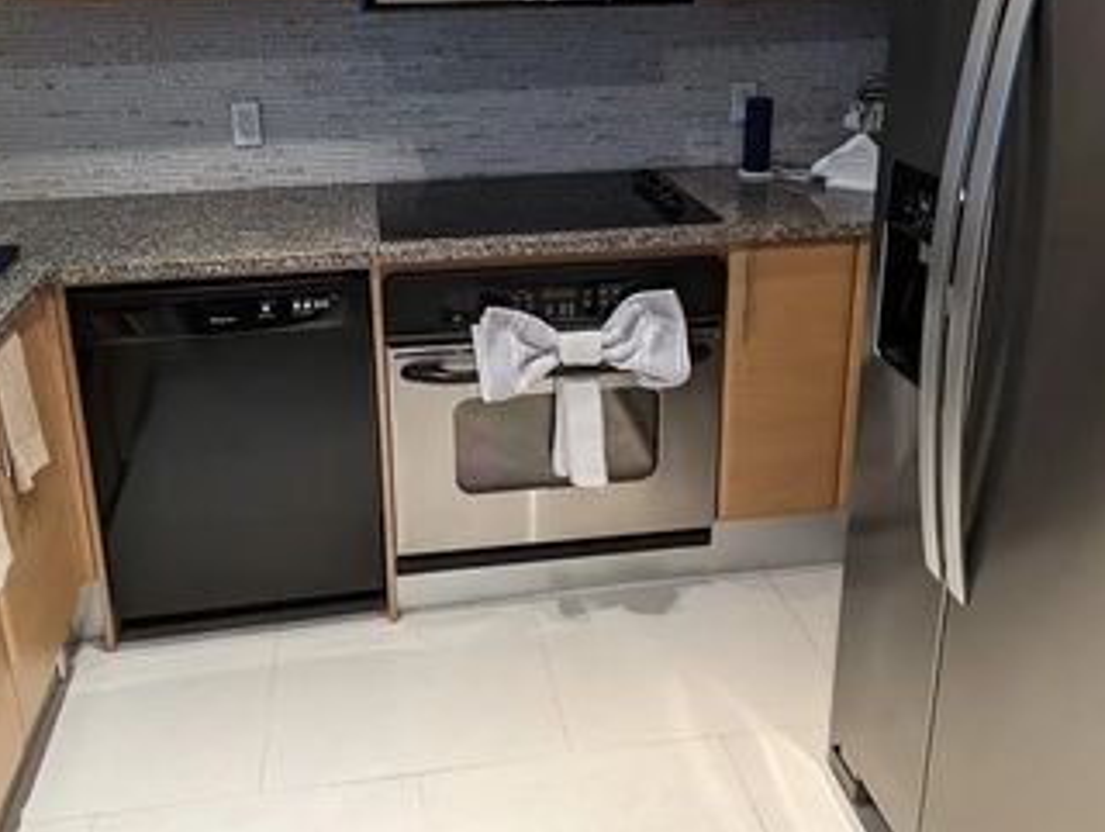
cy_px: 259
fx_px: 1023
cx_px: 508
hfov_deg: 56.7
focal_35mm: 32
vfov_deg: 43.5
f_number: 2.2
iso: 121
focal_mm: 2.35
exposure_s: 1/24
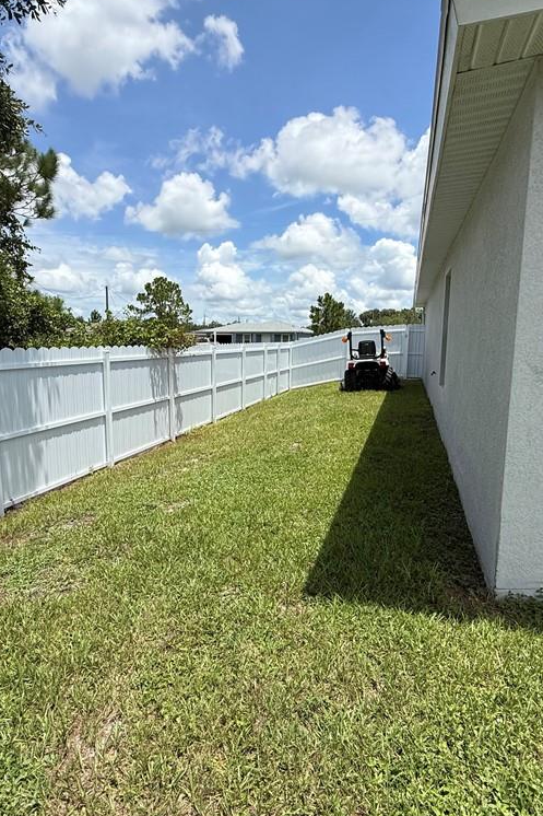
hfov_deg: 61.9
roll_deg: -0.5
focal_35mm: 20
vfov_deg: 84.0
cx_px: 255
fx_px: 453
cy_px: 404
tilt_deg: -7.5
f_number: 2.2
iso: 50
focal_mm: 2.22
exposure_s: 1/2841
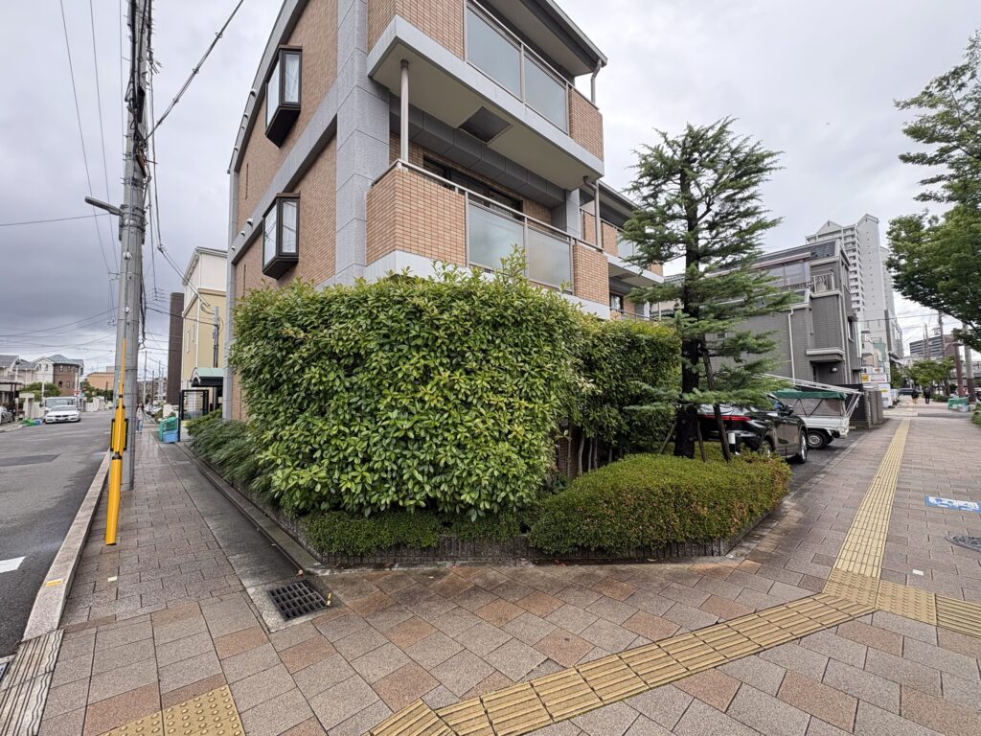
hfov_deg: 102.1
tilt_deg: +4.5
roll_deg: +1.4
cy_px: 368
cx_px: 490
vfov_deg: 85.7
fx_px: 397
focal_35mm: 14
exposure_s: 1/235
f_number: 2.2
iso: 40
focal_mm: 2.22
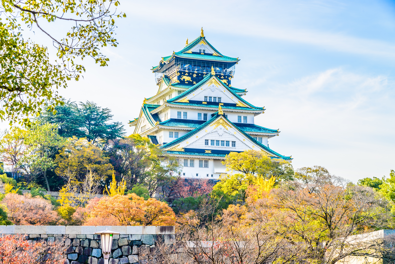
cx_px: 198
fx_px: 900
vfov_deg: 16.7
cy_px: 132
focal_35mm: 82
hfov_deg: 24.8
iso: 100
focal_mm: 82
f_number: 11
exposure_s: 1/90
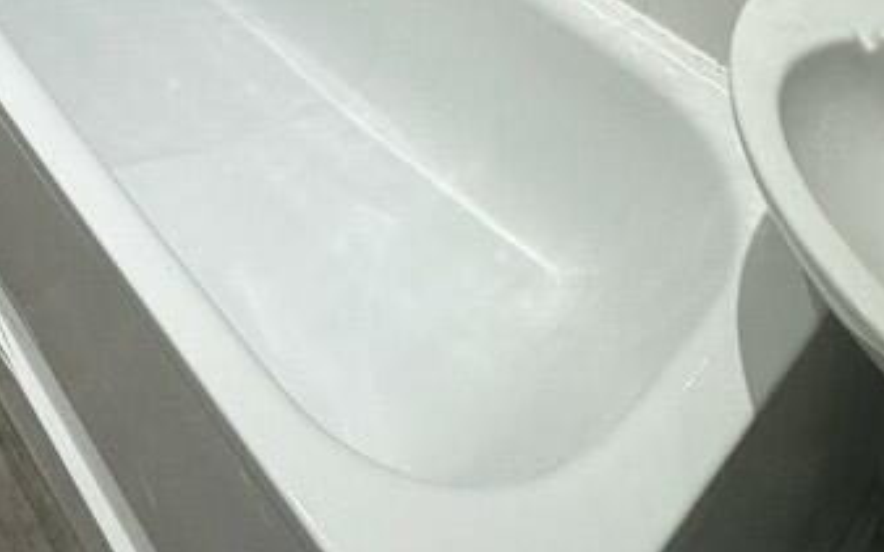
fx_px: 1084
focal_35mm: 45
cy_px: -570
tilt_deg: -14.6
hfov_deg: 42.1
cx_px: 160
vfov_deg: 18.2
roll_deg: +3.4
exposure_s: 1/100
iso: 200
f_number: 2.2
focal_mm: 2.22
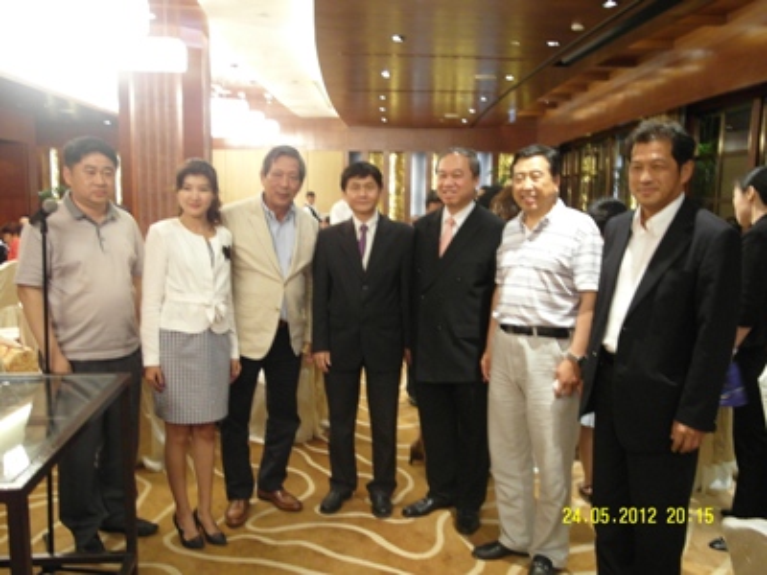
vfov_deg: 46.8
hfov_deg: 60.0
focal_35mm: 30
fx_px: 665
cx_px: 384
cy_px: 288
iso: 400
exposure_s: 1/10
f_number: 2
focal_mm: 6.5
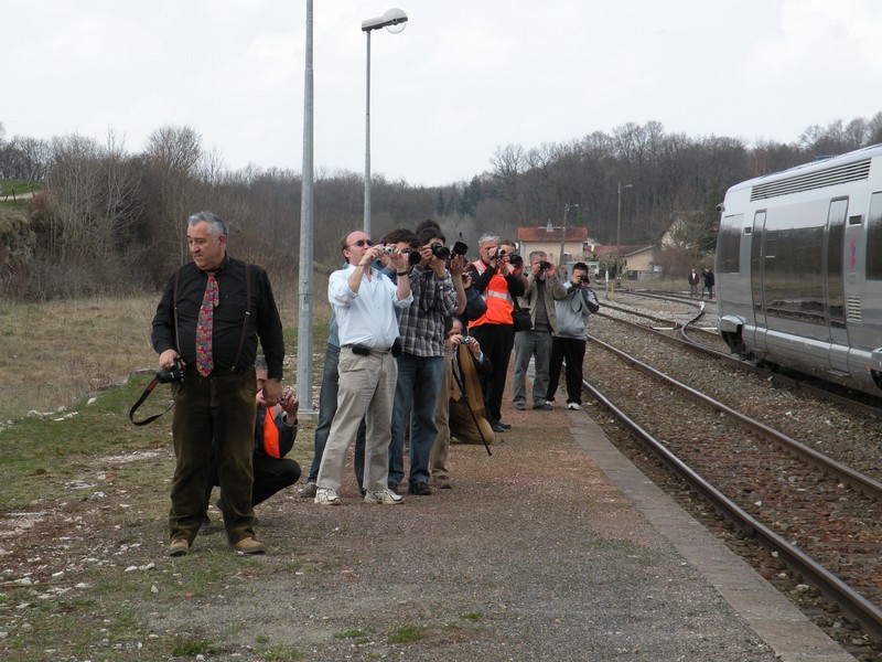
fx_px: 2573
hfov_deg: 19.4
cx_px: 441
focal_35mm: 101
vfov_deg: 14.6
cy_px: 331
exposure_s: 1/168
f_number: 5.6
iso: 64
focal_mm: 17.9
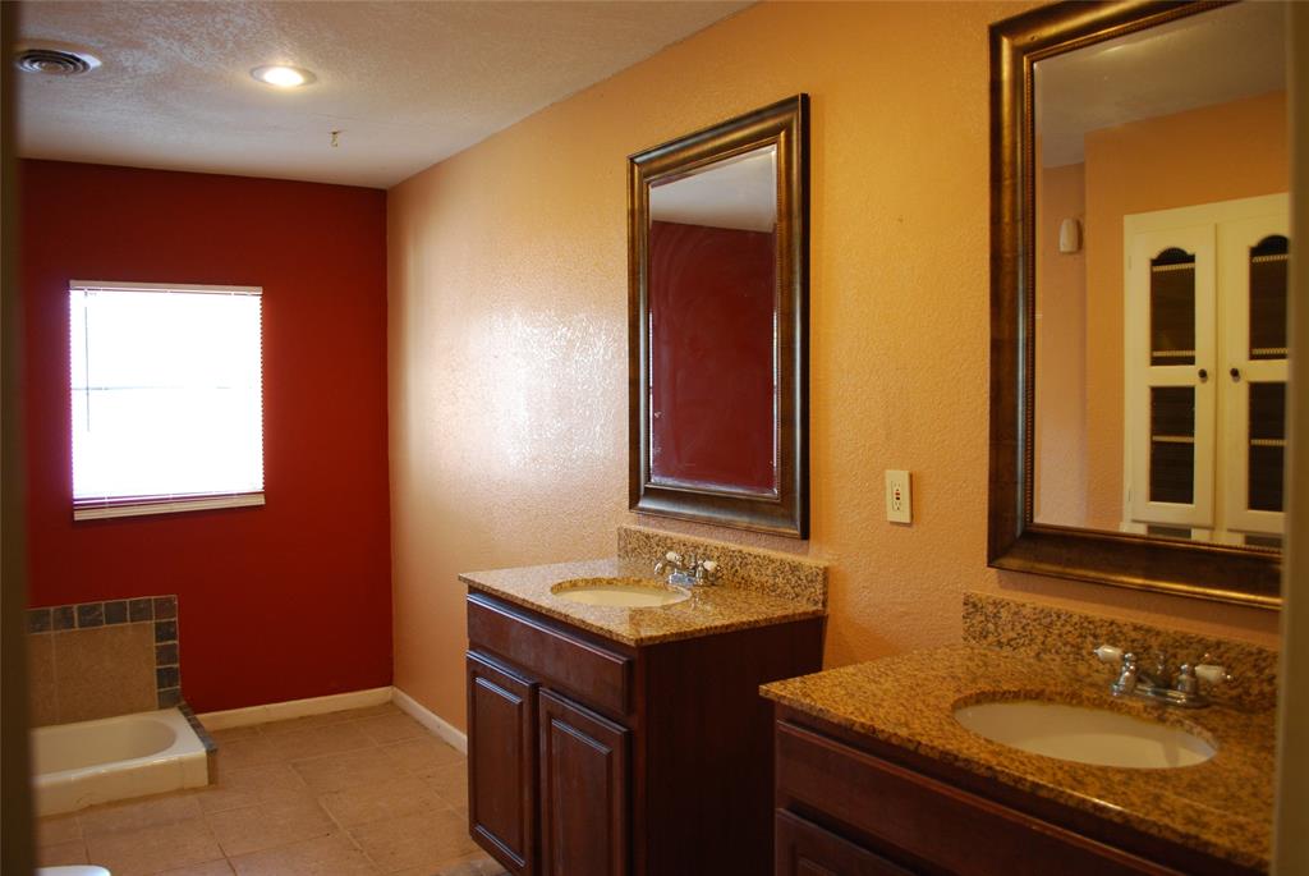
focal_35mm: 27
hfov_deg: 67.3
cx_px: 654
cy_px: 438
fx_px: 983
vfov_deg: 48.0
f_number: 3.5
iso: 400
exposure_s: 1/13
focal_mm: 18
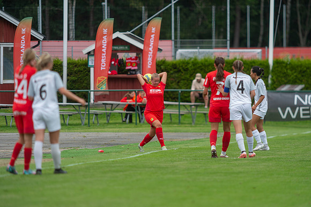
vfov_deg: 3.3
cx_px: 156
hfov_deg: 4.9
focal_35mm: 420
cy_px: 104
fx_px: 3626
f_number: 4
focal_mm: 420
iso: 500
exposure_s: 1/1250
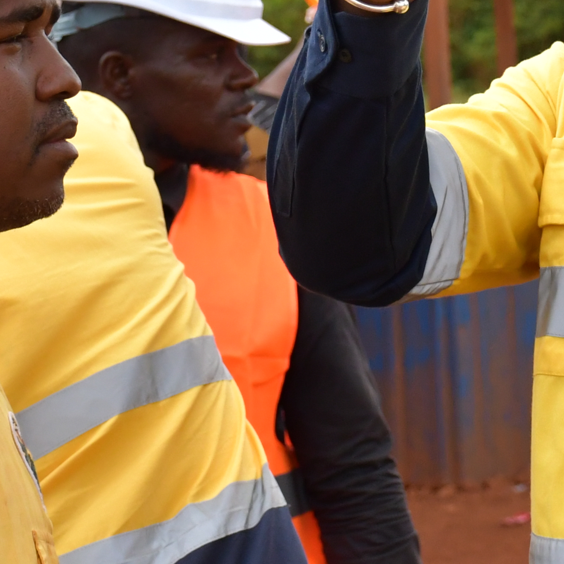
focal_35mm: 172
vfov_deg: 10.0
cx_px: 513
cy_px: -123
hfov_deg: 10.1
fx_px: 3171
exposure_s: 1/4000
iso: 1000
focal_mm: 32
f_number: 4
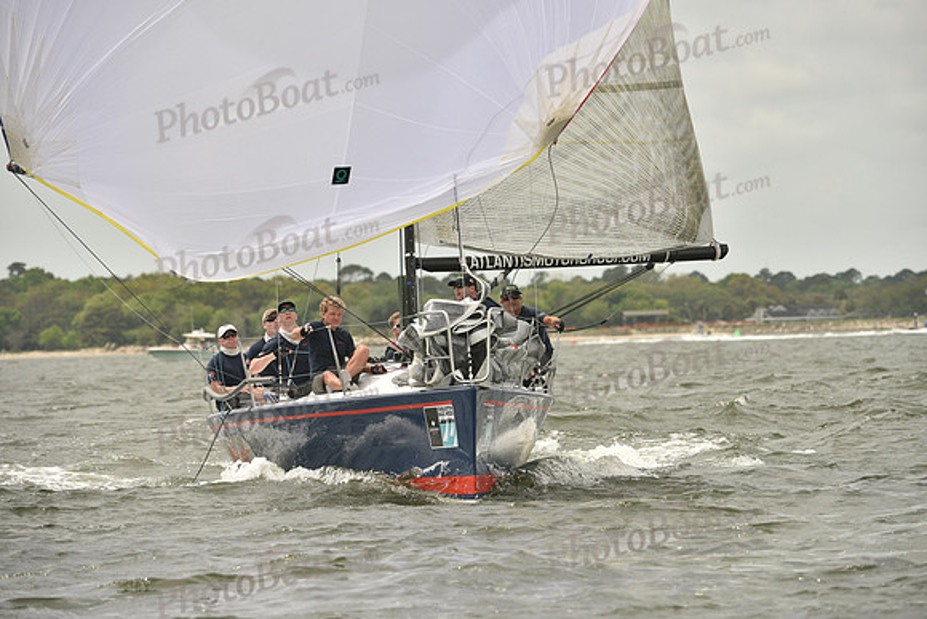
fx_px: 6696
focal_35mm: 260
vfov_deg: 5.3
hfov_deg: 7.9
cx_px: 464
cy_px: 310
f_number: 6.3
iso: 320
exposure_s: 1/1250
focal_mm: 260
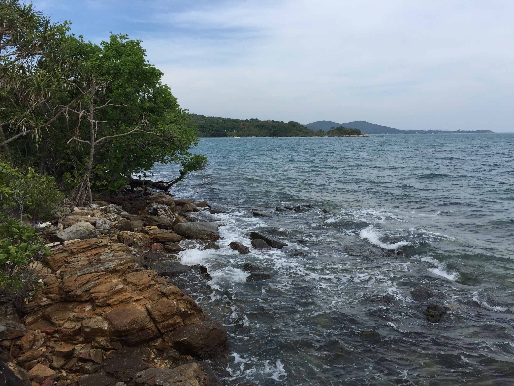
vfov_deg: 48.2
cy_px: 193
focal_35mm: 29
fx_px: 431
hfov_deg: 61.7
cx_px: 257
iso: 32
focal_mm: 4.15
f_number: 2.2
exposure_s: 1/2198
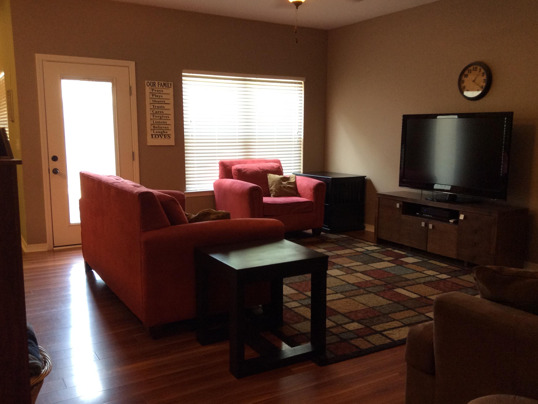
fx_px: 513
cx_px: 274
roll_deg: +0.1
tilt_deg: -8.2
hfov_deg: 55.4
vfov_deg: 42.9
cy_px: 203
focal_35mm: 33
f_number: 2.4
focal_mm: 3.3
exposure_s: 1/24
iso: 80
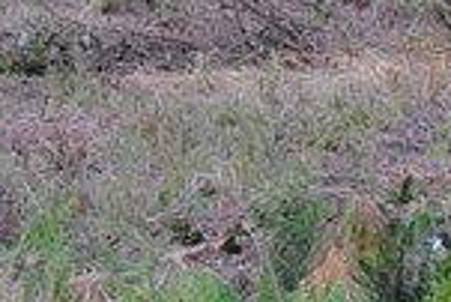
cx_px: -429
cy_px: -170
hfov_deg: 9.9
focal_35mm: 194
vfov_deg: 7.0
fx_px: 2433
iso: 200
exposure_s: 1/100
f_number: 5
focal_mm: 18
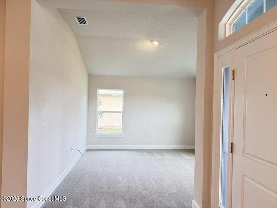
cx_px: 138
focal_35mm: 24
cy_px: 104
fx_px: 192
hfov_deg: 71.6
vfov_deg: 56.8
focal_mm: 6.76
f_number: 1.78
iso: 250
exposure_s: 1/120
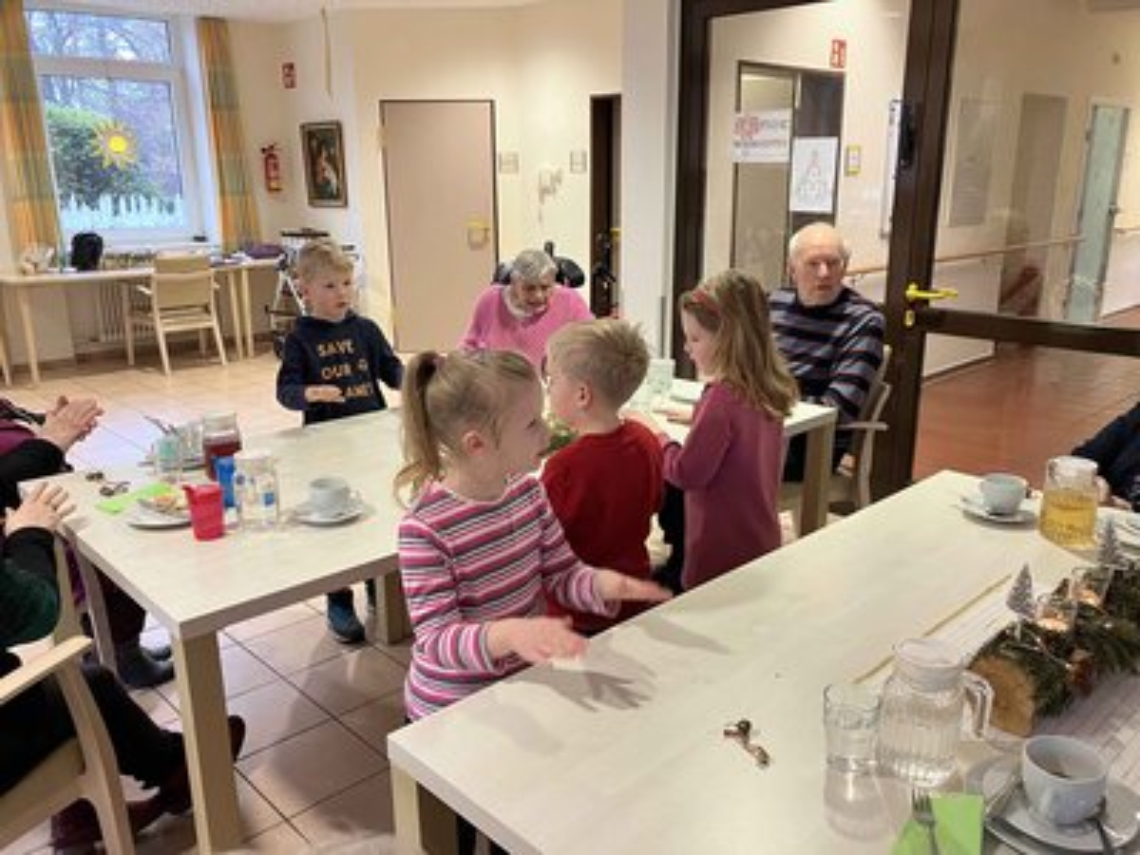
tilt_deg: -15.7
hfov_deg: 63.4
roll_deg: +0.8
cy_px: 428
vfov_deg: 49.7
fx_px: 922
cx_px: 570
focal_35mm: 28
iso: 160
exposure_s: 1/50
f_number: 1.8
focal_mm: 3.99
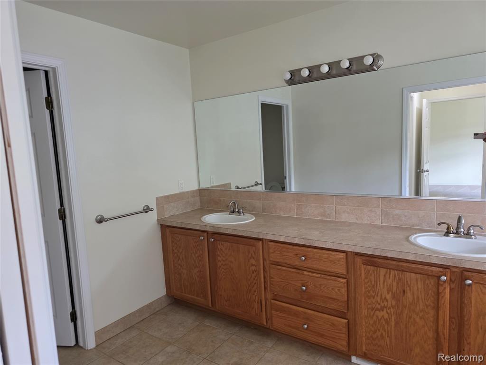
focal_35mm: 23
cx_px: 243
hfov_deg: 73.9
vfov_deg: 58.9
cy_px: 182
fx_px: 323
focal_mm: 6.3
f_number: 1.7
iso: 400
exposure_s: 1/120
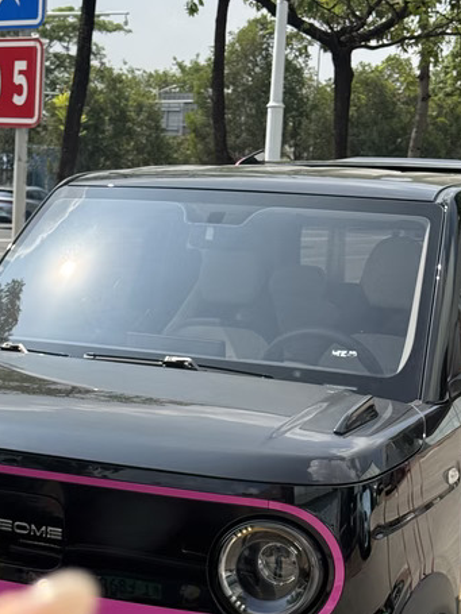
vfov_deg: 24.0
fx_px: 1439
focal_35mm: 81
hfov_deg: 18.1
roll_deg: -3.0
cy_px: 395
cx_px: 101
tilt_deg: -7.2
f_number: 1.78
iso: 80
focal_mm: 6.76
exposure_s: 1/3704
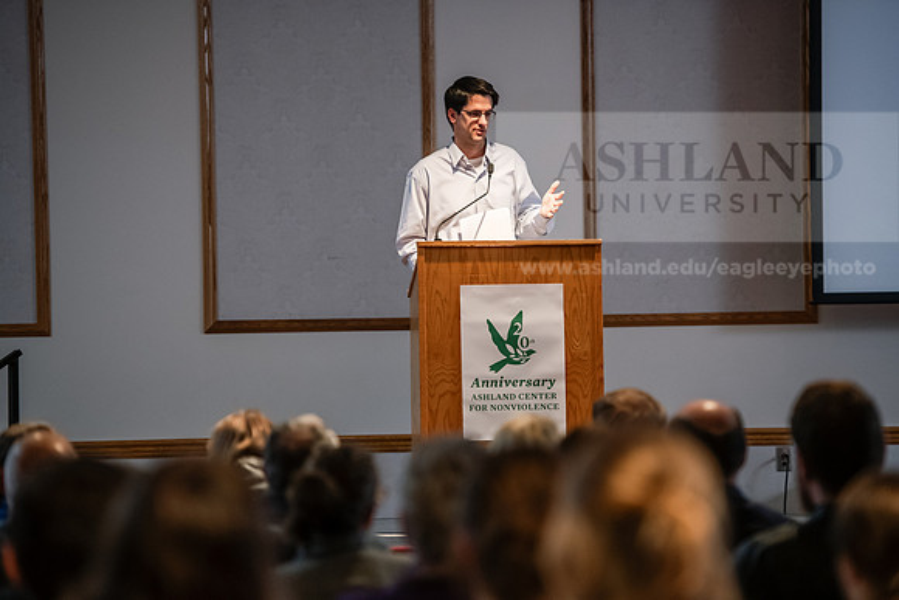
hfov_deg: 13.2
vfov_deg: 8.9
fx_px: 3871
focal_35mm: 155
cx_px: 450
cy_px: 300
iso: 2500
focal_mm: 155
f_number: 3.2
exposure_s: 1/200
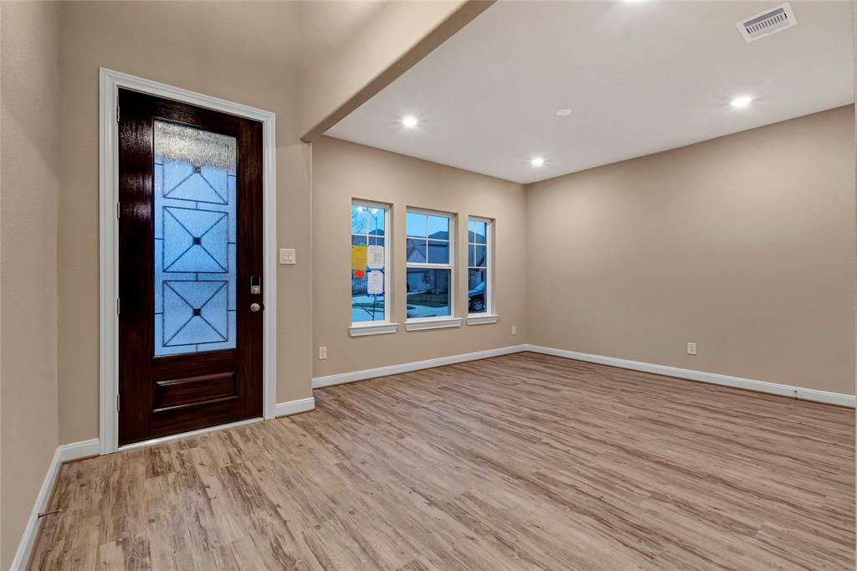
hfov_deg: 100.4
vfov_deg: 77.3
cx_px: 428
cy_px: 286
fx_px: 357
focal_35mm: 15
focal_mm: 10
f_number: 8
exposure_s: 1/5
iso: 200
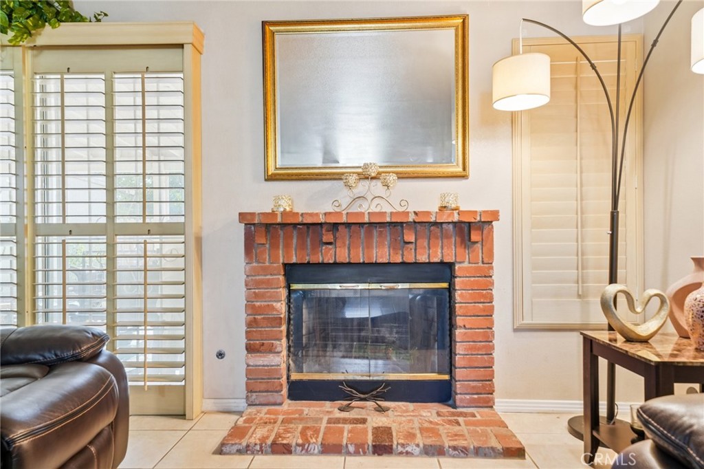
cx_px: 352
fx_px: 469
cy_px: 234
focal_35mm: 24
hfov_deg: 73.8
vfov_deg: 53.1
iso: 400
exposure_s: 1/6
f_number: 8
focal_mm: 24
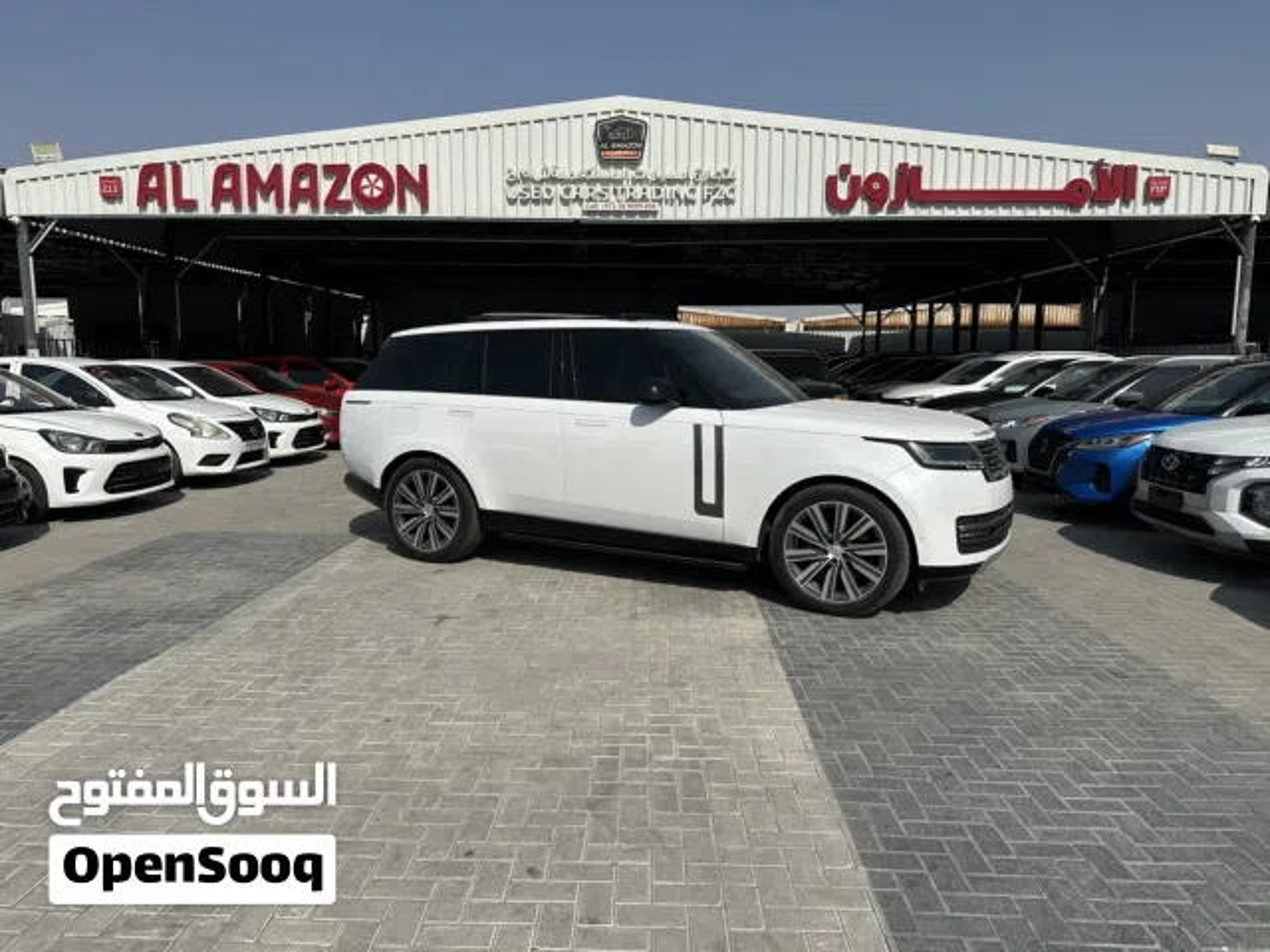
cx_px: 635
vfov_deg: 56.8
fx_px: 881
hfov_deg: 71.6
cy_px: 476
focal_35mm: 24
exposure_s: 1/10753
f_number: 1.78
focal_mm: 6.86
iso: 80
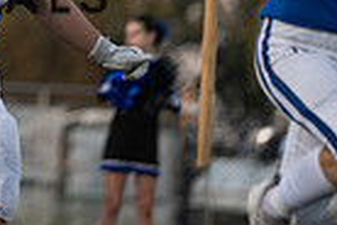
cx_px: -183
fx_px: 7881
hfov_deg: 2.4
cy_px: -150
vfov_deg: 1.6
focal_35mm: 842
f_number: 2.8
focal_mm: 200
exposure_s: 1/1250
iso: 1000
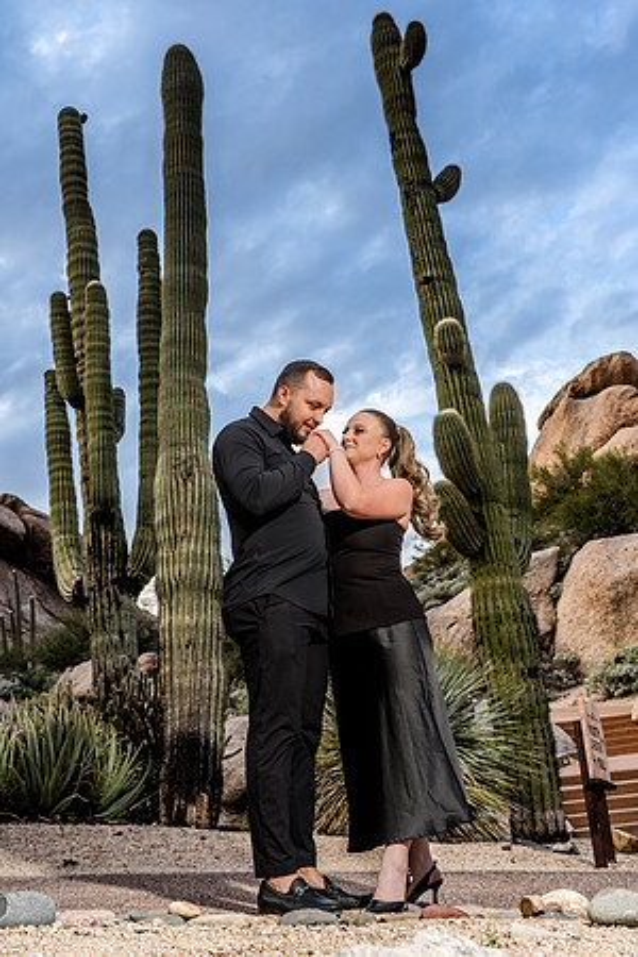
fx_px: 984
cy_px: 478
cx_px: 319
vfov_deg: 51.9
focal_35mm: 37
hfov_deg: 35.9
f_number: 5.6
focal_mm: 37
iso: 250
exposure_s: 1/250
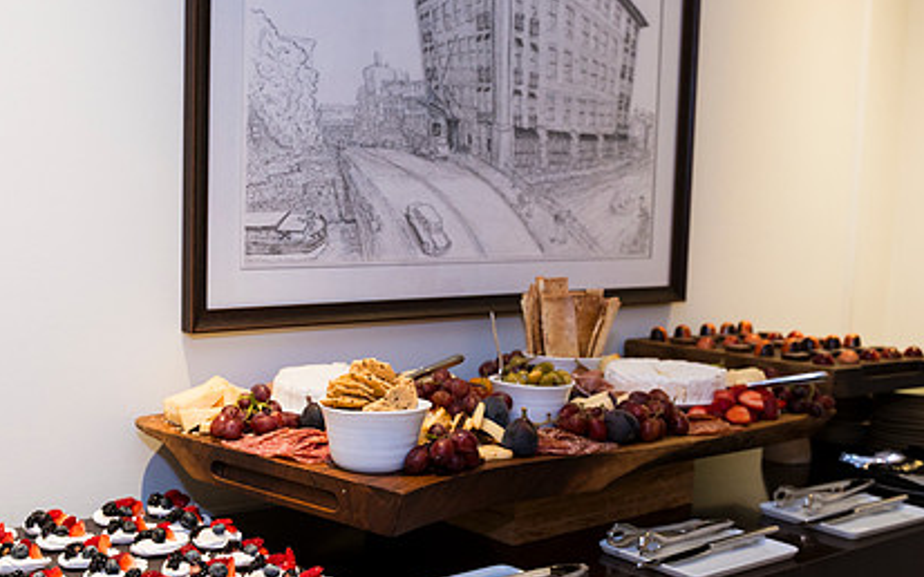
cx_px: 412
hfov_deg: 46.1
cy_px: 337
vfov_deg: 29.8
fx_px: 1083
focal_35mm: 43
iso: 800
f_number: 4.5
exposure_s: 1/60
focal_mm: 30
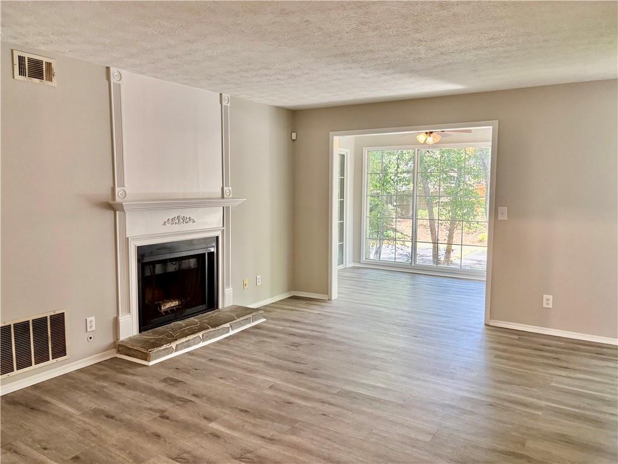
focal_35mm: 26
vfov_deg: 53.1
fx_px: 464
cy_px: 232
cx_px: 309
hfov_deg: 67.3
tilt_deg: -5.9
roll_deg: -0.4
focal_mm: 5.96
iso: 125
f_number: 1.6
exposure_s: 1/120
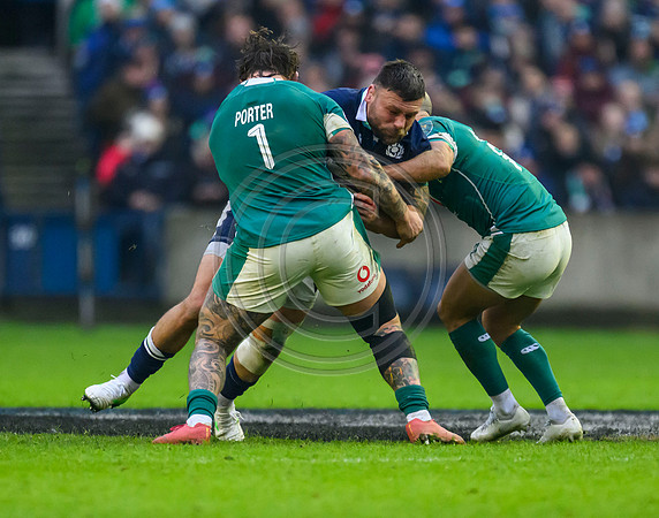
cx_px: 416
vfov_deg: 1.5
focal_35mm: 1030
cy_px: 347
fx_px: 19951
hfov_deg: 1.9
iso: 5000
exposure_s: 1/1600
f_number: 4
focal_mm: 560
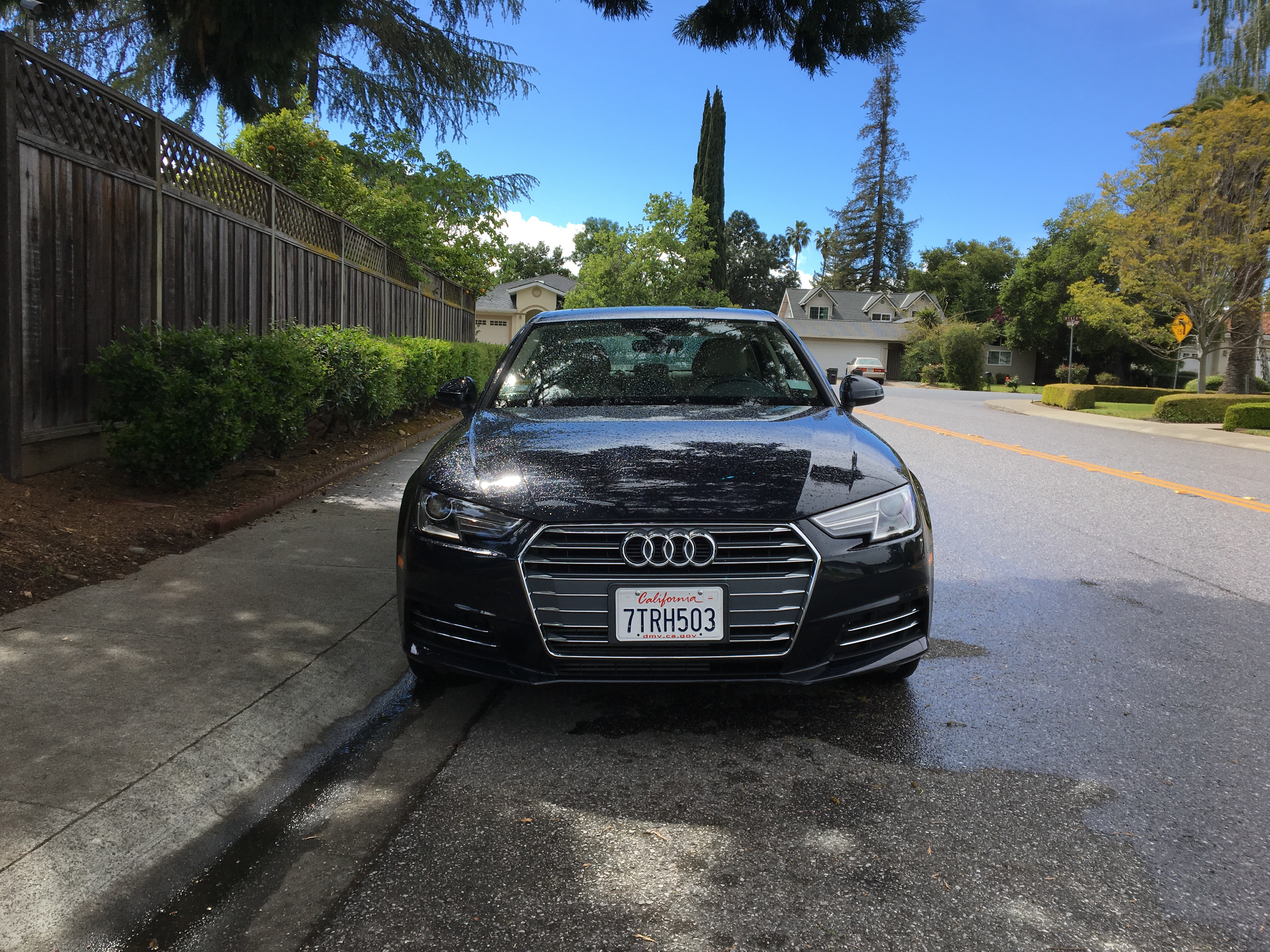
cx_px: 635
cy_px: 476
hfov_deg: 61.7
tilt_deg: -5.2
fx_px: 1064
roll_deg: -2.3
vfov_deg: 48.2
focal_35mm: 29
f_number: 2.2
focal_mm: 4.15
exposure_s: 1/905
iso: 25
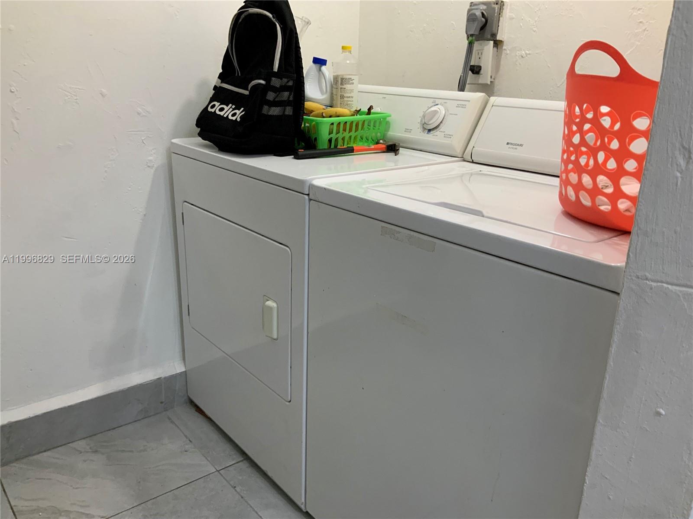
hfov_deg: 61.7
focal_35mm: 29
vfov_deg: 48.2
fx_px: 581
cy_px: 260
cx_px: 346
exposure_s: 1/60
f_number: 1.8
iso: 100
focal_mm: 3
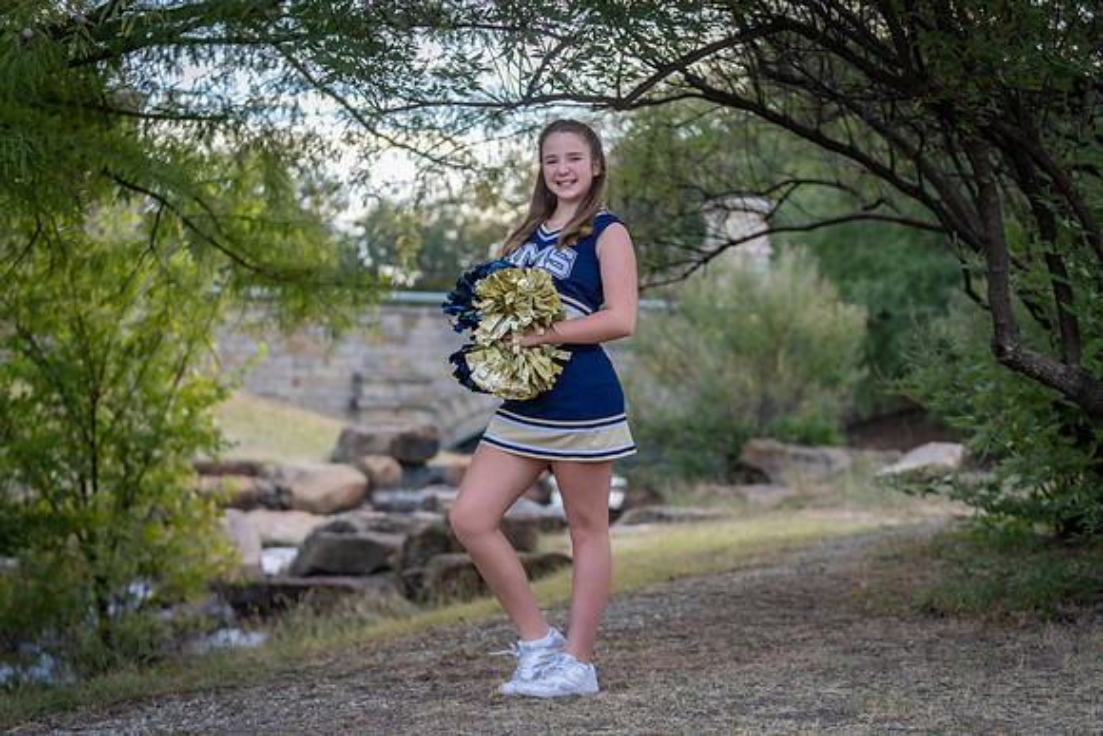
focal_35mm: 70
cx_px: 552
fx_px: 2145
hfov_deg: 28.8
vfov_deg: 19.5
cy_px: 368
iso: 160
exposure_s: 1/320
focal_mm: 70
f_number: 2.8
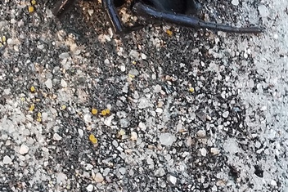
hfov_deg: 38.8
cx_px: 124
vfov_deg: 24.7
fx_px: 408
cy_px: -18
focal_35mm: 51
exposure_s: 1/25
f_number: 2.2
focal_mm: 2.35
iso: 320
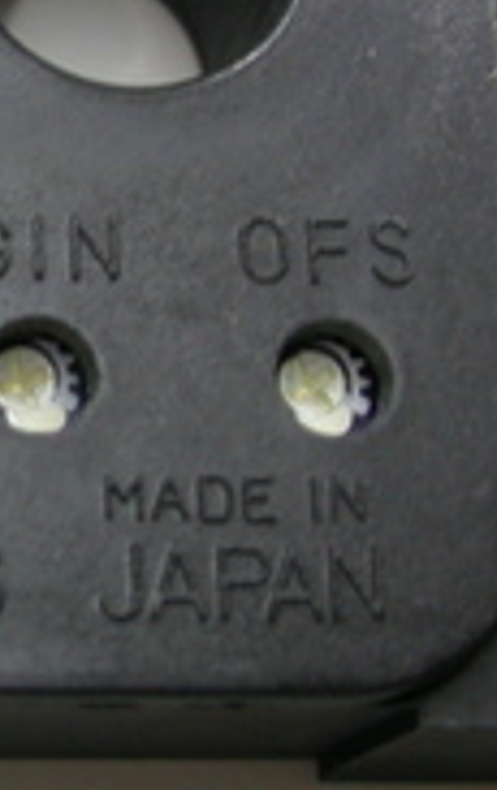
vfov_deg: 16.0
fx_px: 2806
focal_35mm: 130
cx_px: -337
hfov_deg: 9.7
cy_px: 240
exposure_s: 1/7.1
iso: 100
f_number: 2.7
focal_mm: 9.3
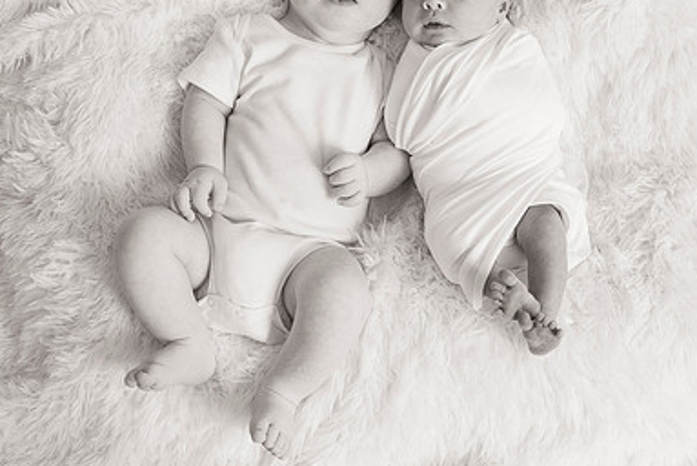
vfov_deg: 24.2
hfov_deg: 35.6
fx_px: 1085
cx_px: 374
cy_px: 198
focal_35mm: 56
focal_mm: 34
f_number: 4
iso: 320
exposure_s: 1/160
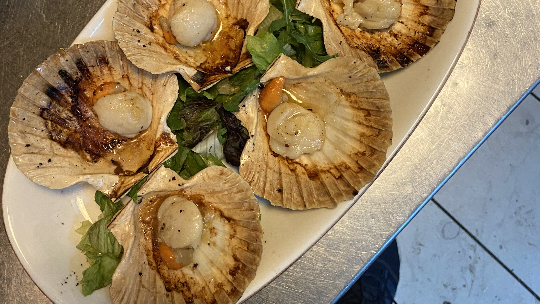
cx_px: 270
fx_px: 544
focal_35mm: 38
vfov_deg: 30.6
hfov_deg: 52.8
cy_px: 74
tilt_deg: -79.6
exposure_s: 1/50
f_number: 1.8
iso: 250
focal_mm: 4.25
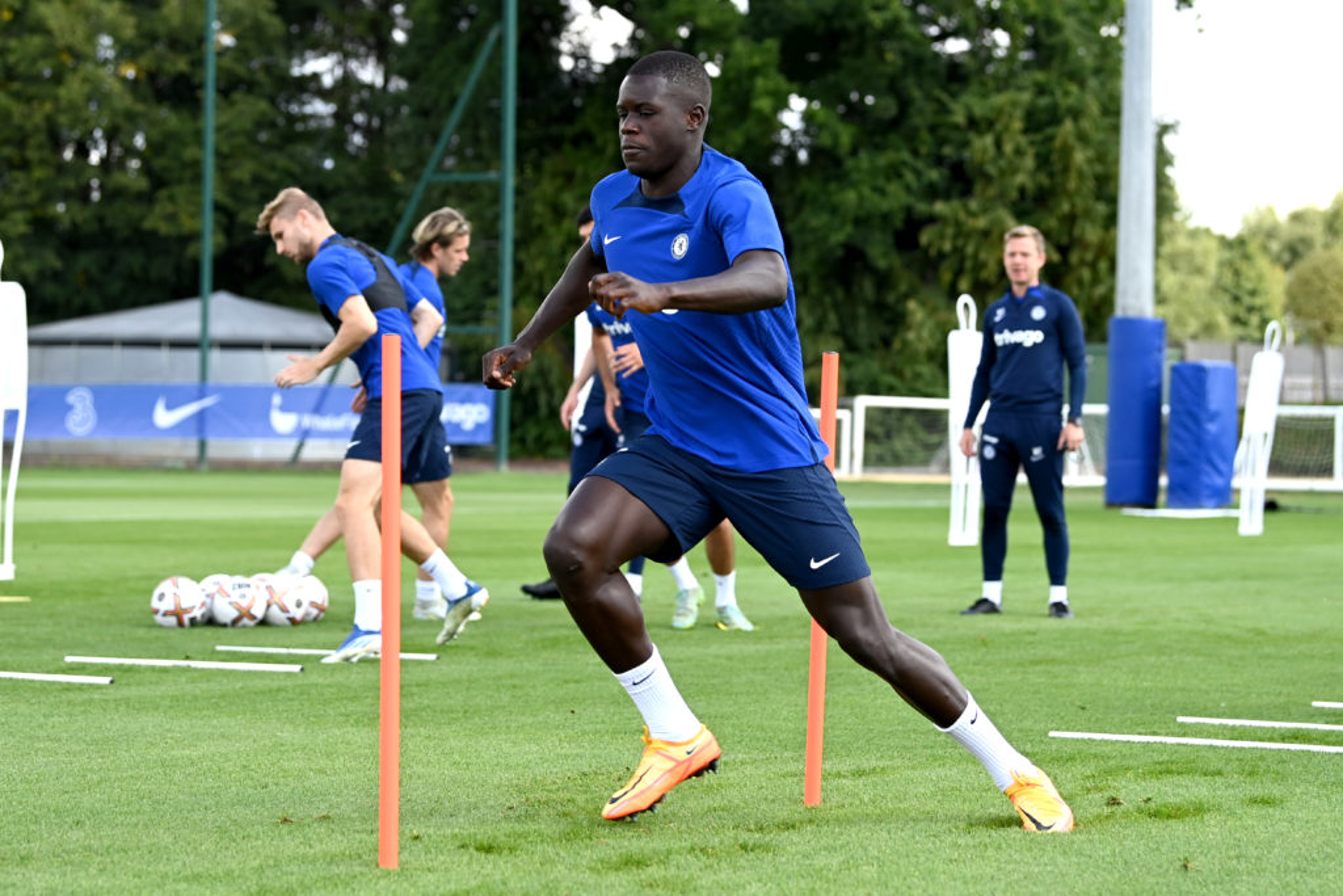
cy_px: 448
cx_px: 672
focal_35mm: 86
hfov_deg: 23.6
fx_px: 3209
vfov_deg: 15.9
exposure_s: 1/1250
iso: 400
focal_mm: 86
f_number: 4
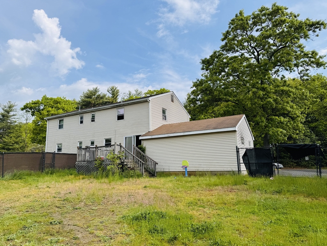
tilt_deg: +11.2
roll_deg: +0.7
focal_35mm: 24
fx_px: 227
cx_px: 164
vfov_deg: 56.8
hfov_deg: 71.6
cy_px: 123
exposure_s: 1/4608
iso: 80
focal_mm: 6.76
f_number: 1.78
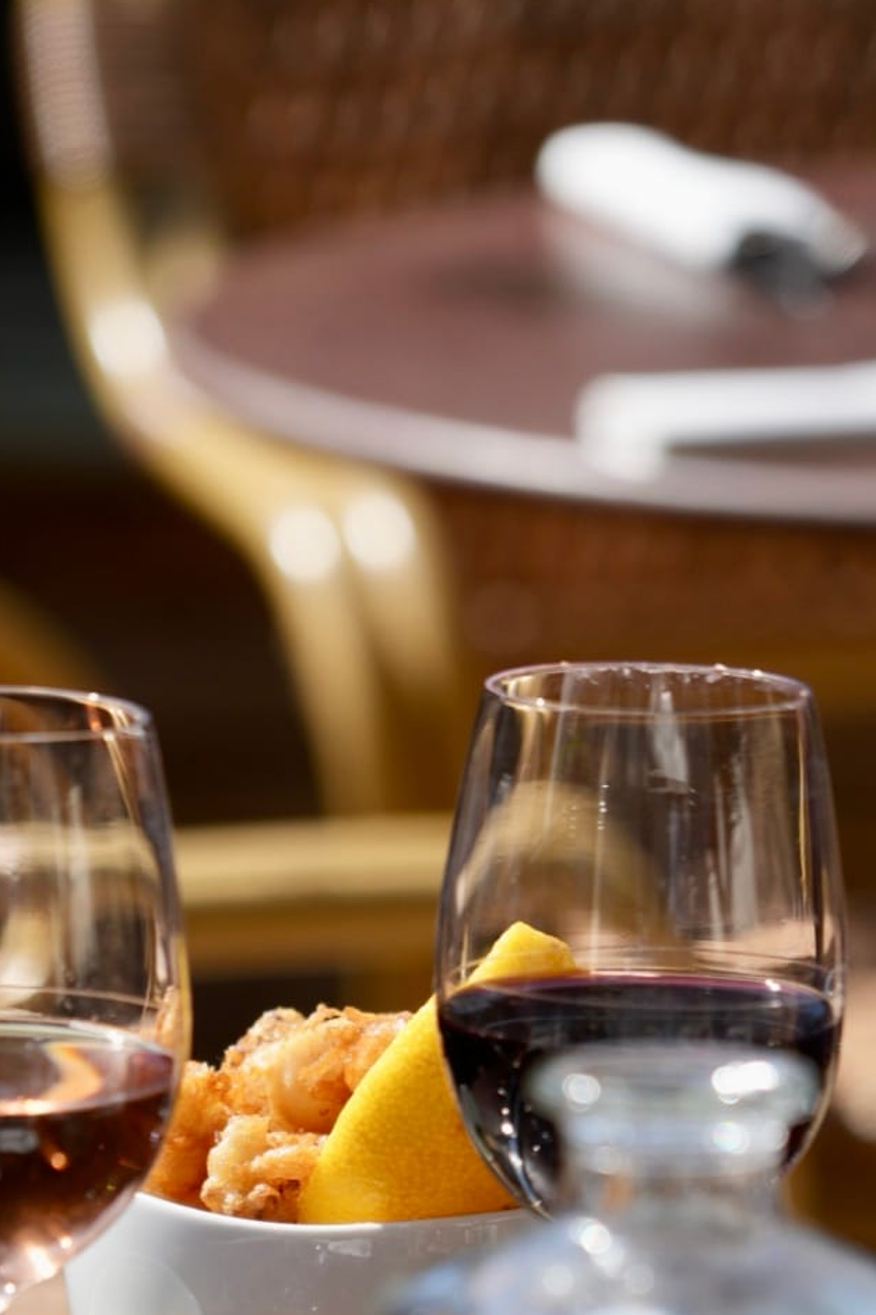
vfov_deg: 5.1
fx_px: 14714
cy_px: 1042
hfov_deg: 3.4
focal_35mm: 403
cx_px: 281
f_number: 6.3
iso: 100
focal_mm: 237
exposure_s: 1/250
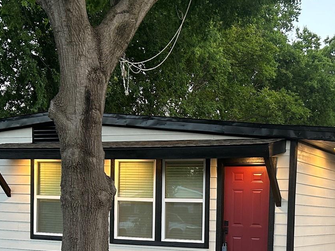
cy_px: 251
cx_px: 262
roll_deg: -1.1
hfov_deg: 30.1
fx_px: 610
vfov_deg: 22.4
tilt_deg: -3.7
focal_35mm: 63
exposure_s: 1/103
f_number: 1.5
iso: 125
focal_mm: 5.7
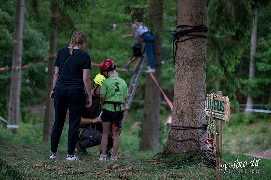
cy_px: 101
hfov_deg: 24.3
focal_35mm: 84
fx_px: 629
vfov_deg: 16.3
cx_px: 120
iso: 800
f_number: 2.8
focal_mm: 70
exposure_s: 1/1000
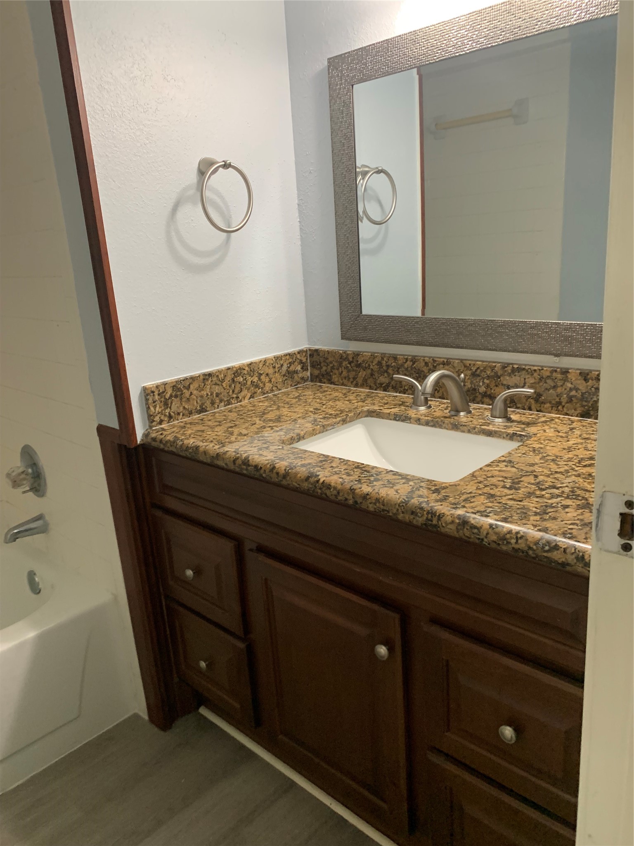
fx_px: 635
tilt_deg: -16.4
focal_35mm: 26
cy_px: 423
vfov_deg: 67.3
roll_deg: +5.0
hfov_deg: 53.1
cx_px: 317
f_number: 1.8
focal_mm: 4.25
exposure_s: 1/60
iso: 160
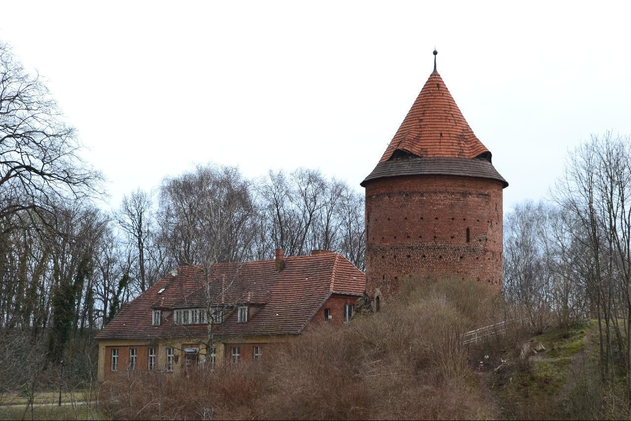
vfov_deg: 18.2
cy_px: 210
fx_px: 1315
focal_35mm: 75
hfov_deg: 27.0
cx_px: 316
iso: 400
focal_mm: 50
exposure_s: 1/160
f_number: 9
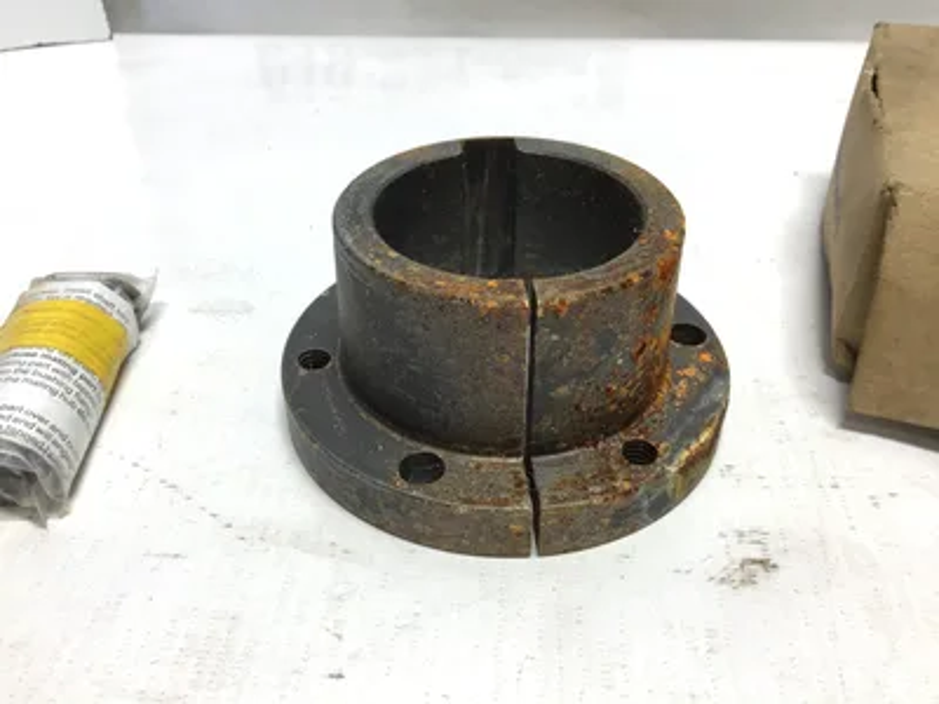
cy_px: 352
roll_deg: +0.4
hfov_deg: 58.4
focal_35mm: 31
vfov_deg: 45.4
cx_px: 470
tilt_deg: -37.3
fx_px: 841
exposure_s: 1/120
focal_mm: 3.3
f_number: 2.4
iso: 40
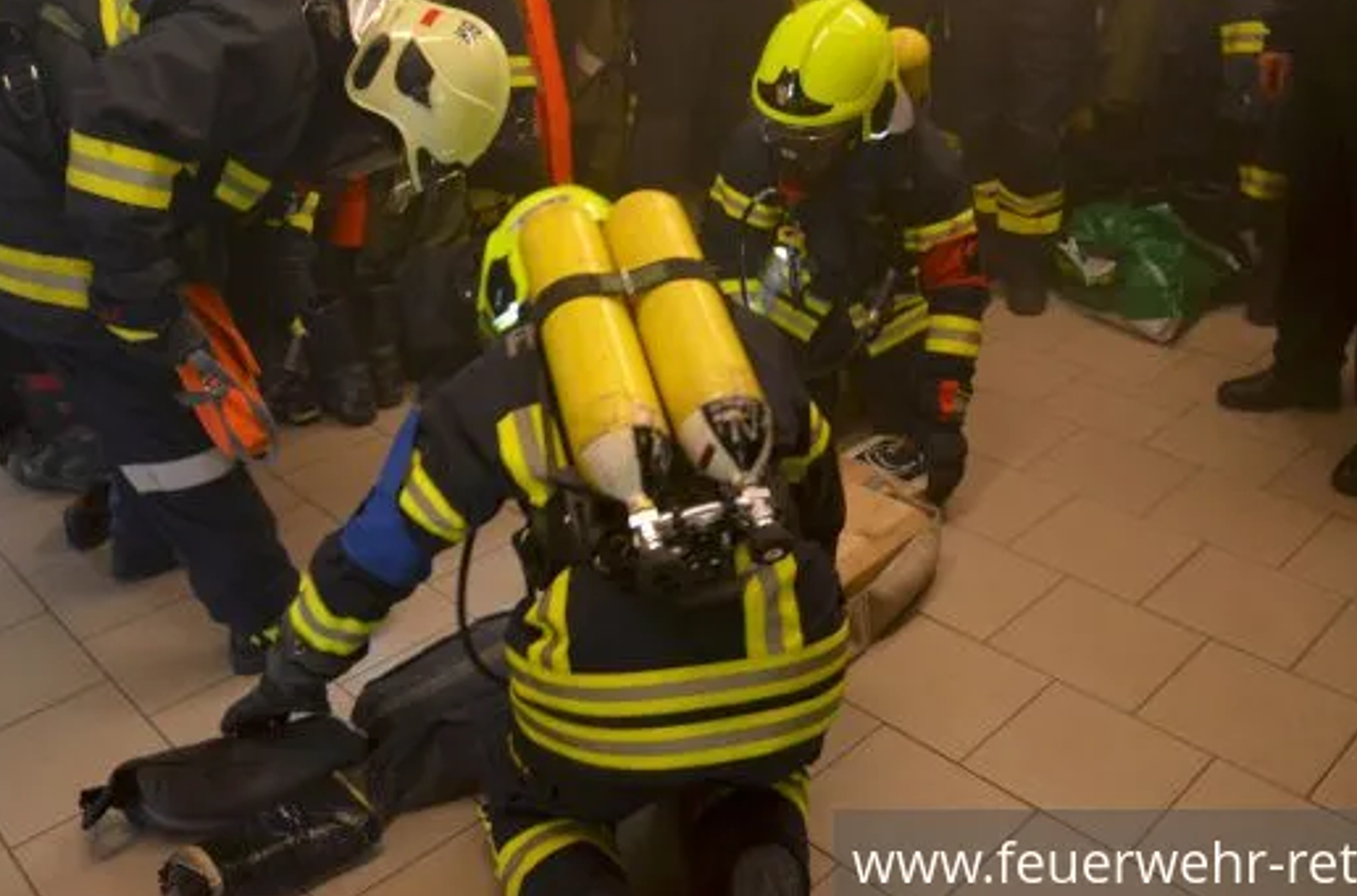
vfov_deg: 38.5
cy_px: 357
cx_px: 613
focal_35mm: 34
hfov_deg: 55.8
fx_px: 1278
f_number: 3.5
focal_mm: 18
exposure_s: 1/100
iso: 1600
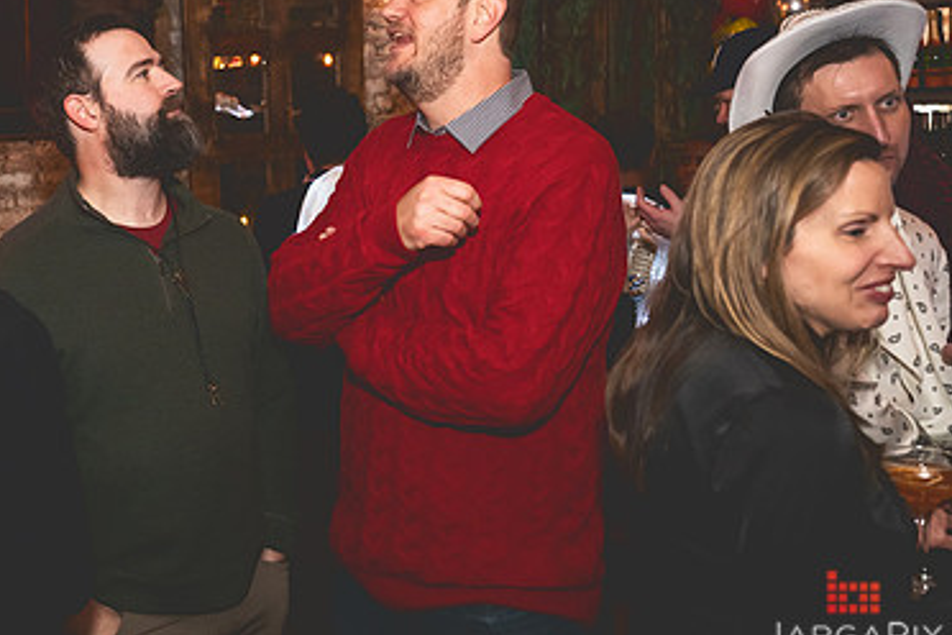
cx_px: 264
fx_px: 1084
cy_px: 207
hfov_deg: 46.1
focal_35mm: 41
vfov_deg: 32.3
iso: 3200
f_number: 3.2
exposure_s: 1/100
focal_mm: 26
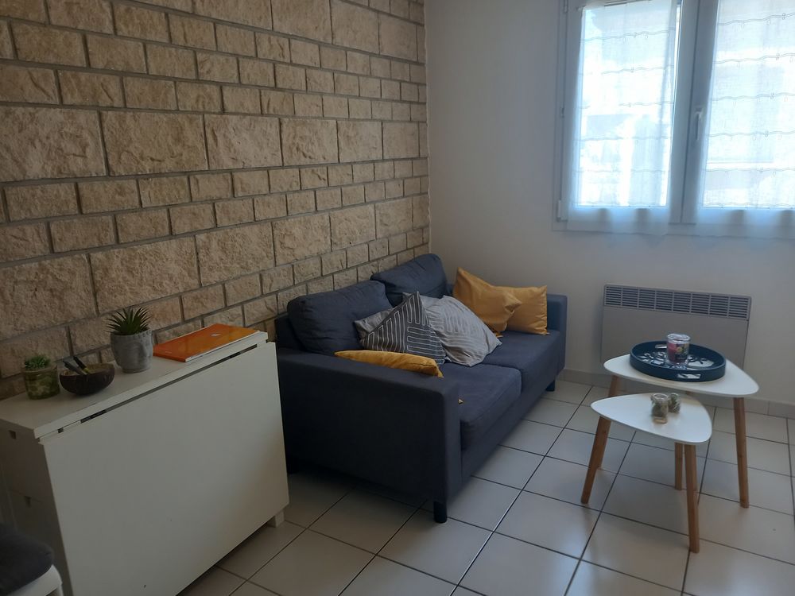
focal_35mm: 25
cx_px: 398
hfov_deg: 69.4
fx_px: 574
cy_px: 298
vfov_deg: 54.9
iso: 100
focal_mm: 4.6
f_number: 2
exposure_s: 1/50
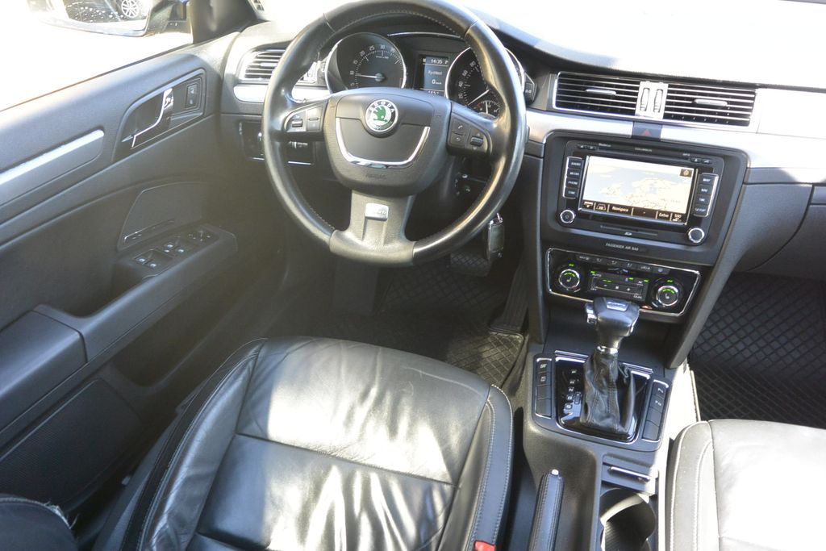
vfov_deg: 46.4
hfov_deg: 65.5
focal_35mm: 28
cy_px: 276
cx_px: 413
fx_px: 642
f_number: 3.5
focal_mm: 10.7
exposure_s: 1/100
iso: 400
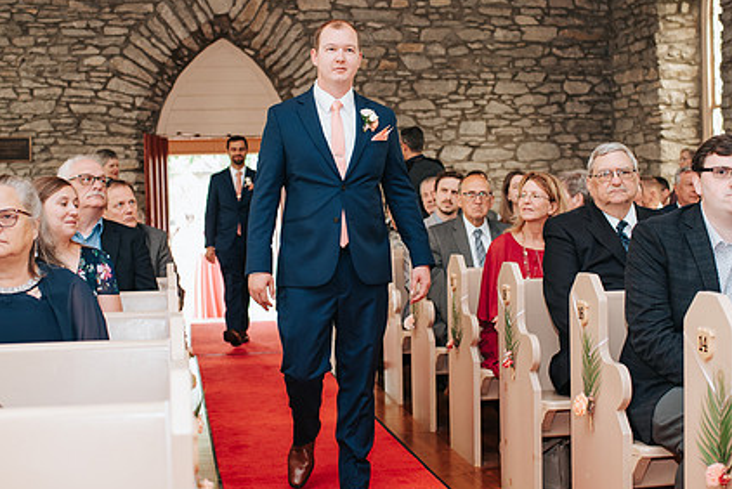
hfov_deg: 38.2
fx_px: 1058
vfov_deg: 26.0
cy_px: 218
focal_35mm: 52
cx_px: 365
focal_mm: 35
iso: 1000
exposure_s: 1/200
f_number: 2.8
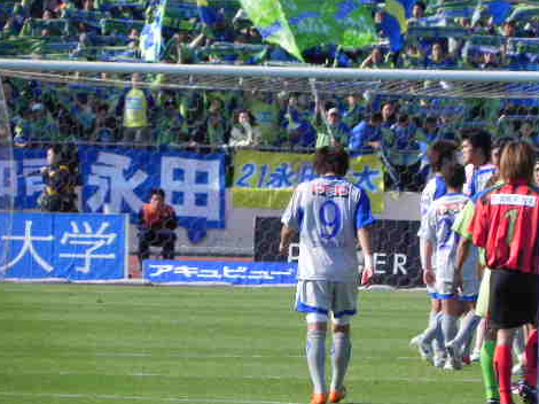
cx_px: 335
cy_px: 256
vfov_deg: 1.8
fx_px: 12824
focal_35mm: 824
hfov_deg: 2.4
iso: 160
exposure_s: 1/408
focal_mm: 107.6
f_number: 6.3
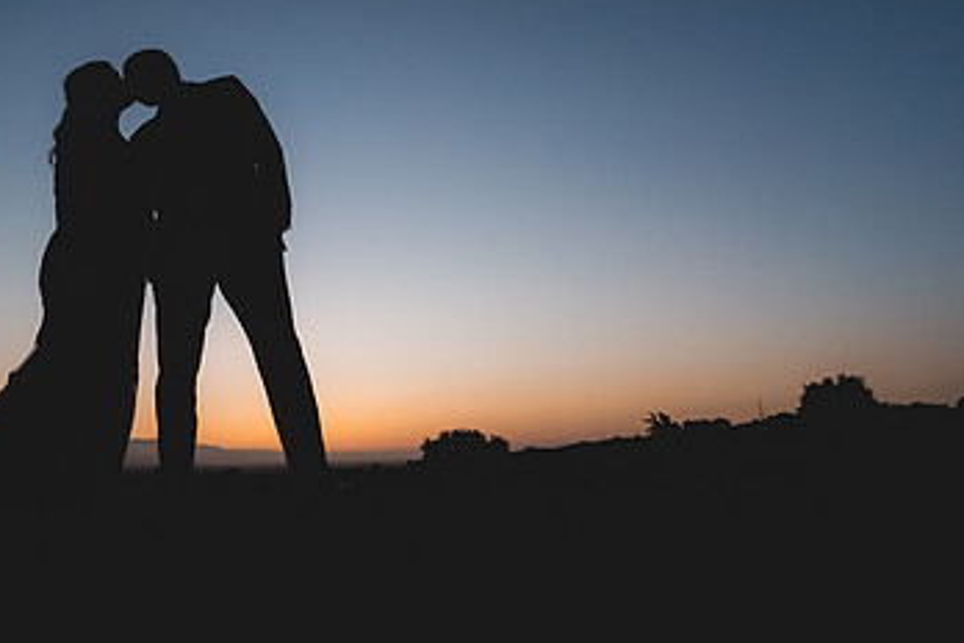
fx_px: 803
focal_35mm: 30
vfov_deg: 42.0
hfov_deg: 61.7
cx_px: 413
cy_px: 146
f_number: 2.8
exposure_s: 1/5000
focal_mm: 18
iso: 1250
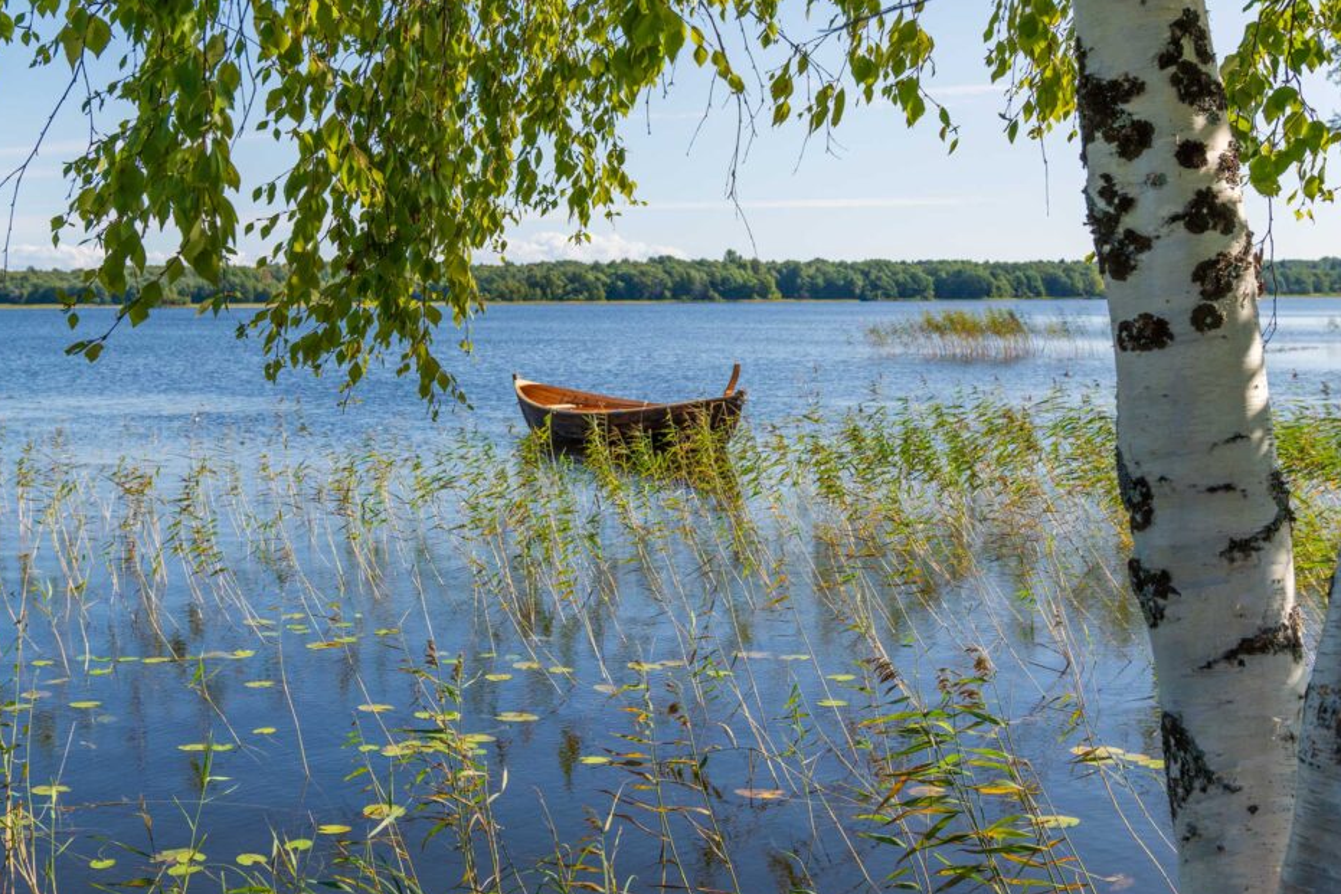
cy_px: 434
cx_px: 628
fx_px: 1660
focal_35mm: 45
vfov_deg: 30.2
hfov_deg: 44.0
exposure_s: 1/640
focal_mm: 27
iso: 100
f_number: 5
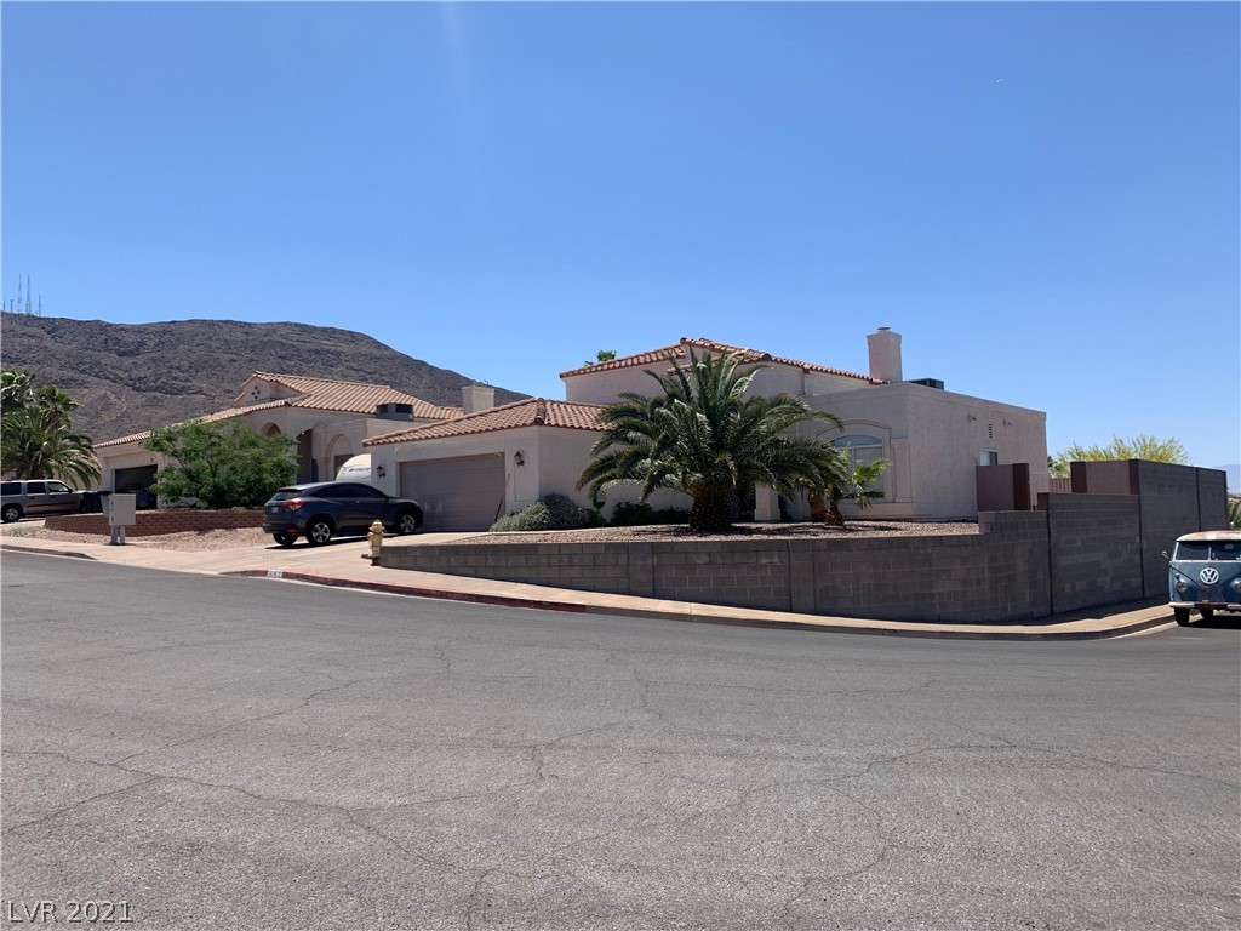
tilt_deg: +3.4
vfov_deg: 53.1
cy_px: 466
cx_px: 620
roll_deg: +0.6
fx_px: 932
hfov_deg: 67.3
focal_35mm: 26
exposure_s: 1/2257
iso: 25
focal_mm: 4.25
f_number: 1.8
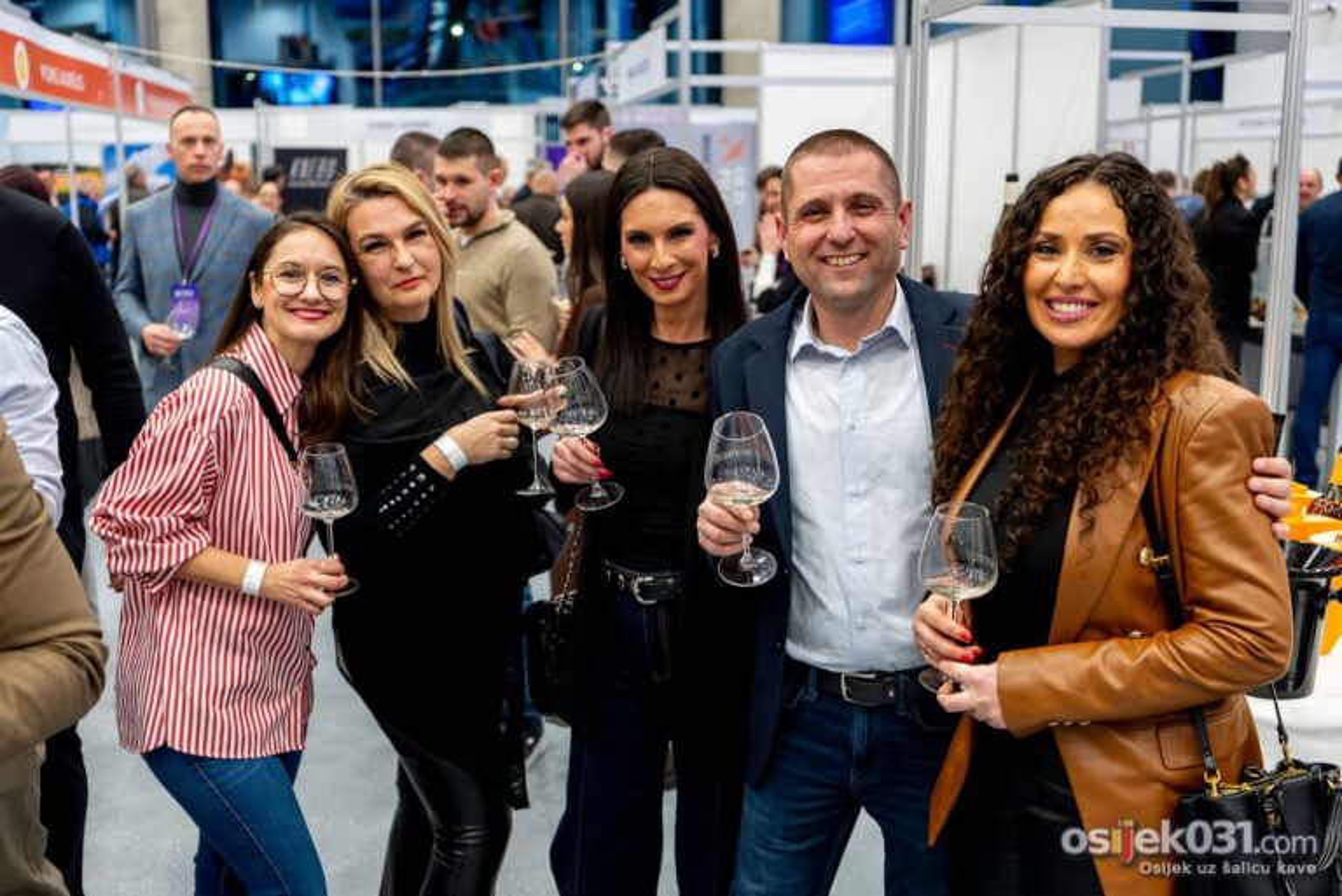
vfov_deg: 33.7
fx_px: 1478
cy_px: 467
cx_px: 642
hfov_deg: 48.8
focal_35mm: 40
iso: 1250
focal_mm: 38
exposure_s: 1/160
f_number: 2.8
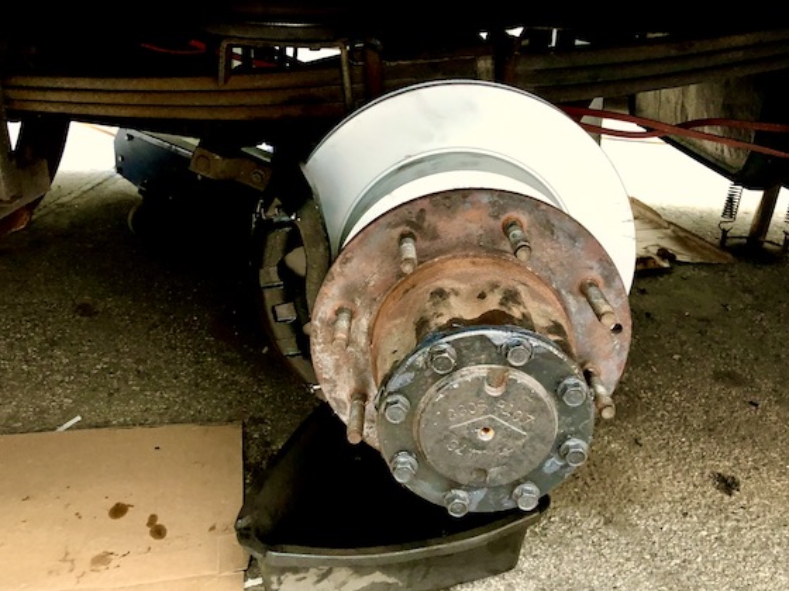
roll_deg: -2.8
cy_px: 281
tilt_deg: -25.0
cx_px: 400
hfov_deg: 60.0
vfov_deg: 46.8
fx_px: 684
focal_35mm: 30
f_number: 1.8
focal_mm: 4
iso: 100
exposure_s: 1/6
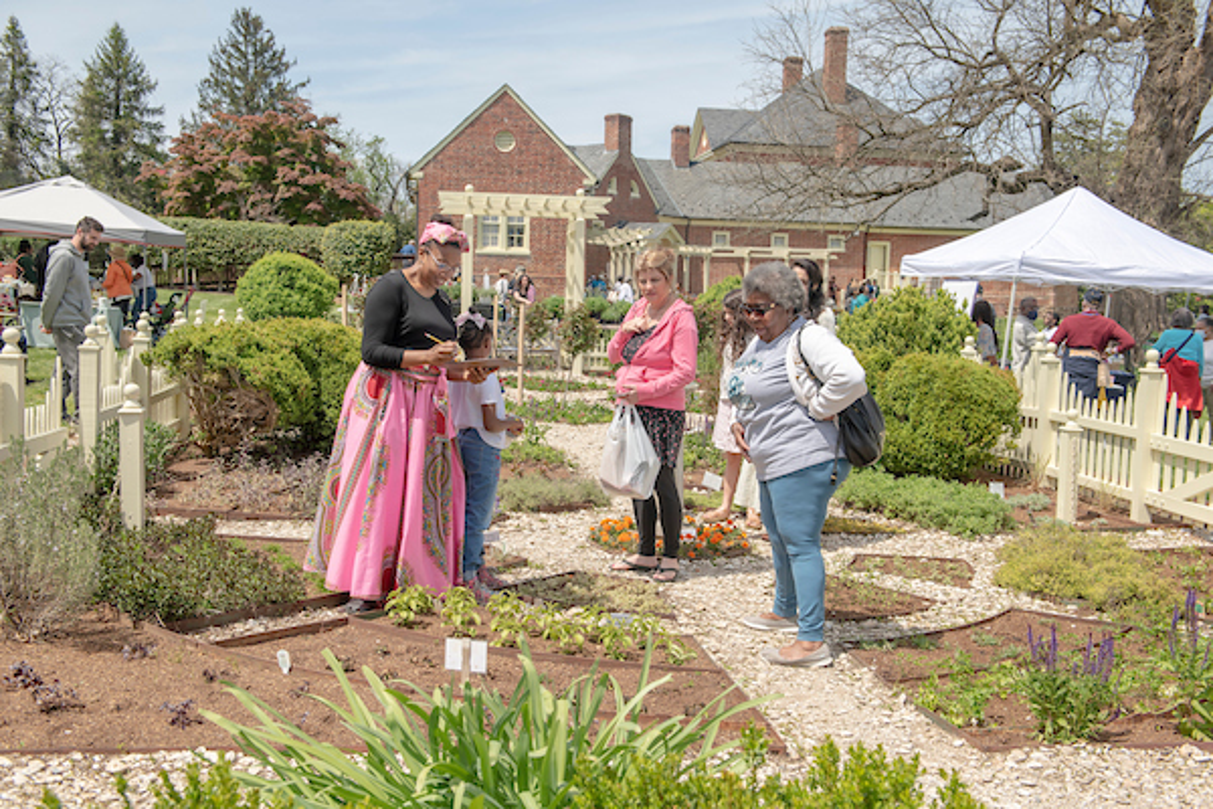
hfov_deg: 53.1
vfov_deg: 36.9
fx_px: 1213
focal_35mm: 36
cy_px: 404
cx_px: 606
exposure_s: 1/320
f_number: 6.3
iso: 100
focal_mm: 36
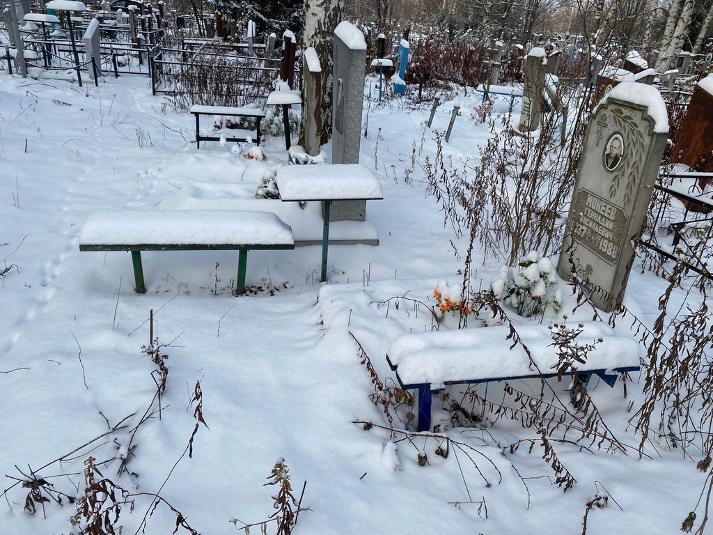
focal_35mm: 26
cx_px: 356
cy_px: 268
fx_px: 536
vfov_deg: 53.1
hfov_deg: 67.3
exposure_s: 1/1182
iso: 32
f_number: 1.8
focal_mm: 4.25
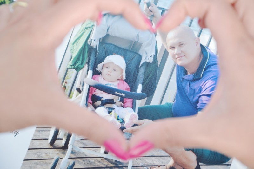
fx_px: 1037
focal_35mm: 147
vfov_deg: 9.3
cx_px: 127
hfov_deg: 14.0
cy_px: 84
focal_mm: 98
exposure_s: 1/160
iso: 100
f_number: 6.3
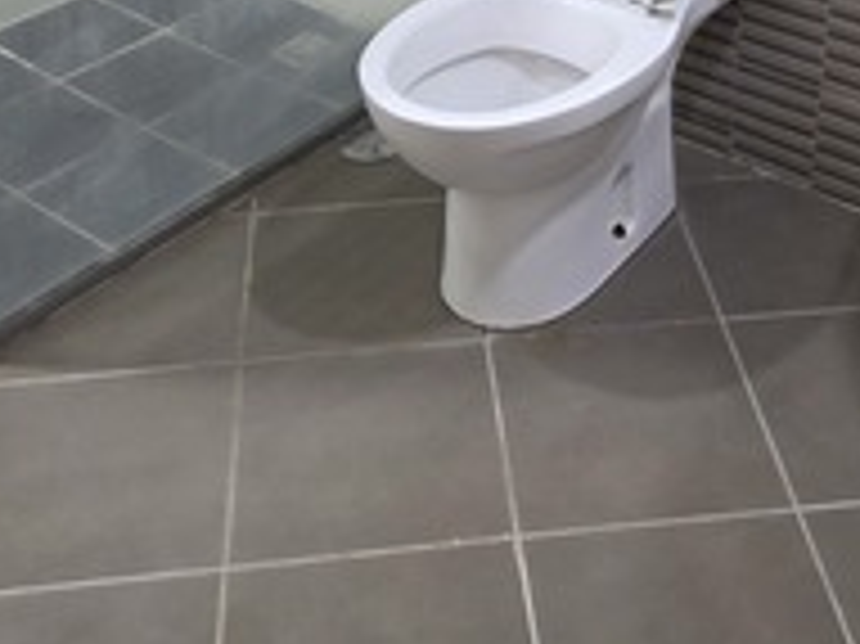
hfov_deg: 34.9
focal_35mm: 55
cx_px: 480
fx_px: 1366
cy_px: -119
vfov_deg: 24.2
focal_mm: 6.3
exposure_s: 1/100
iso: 500
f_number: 1.7
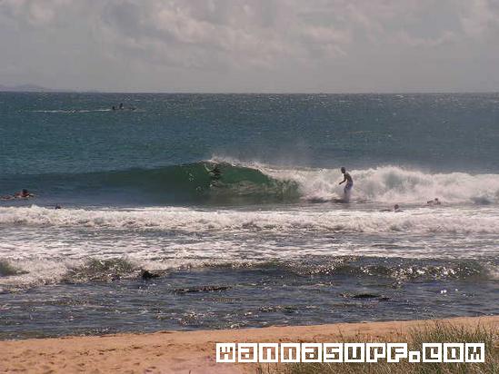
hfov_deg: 13.7
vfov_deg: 10.3
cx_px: 250
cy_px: 187
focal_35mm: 144
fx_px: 2076
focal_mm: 24
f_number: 4.8
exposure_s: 1/1600
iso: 64
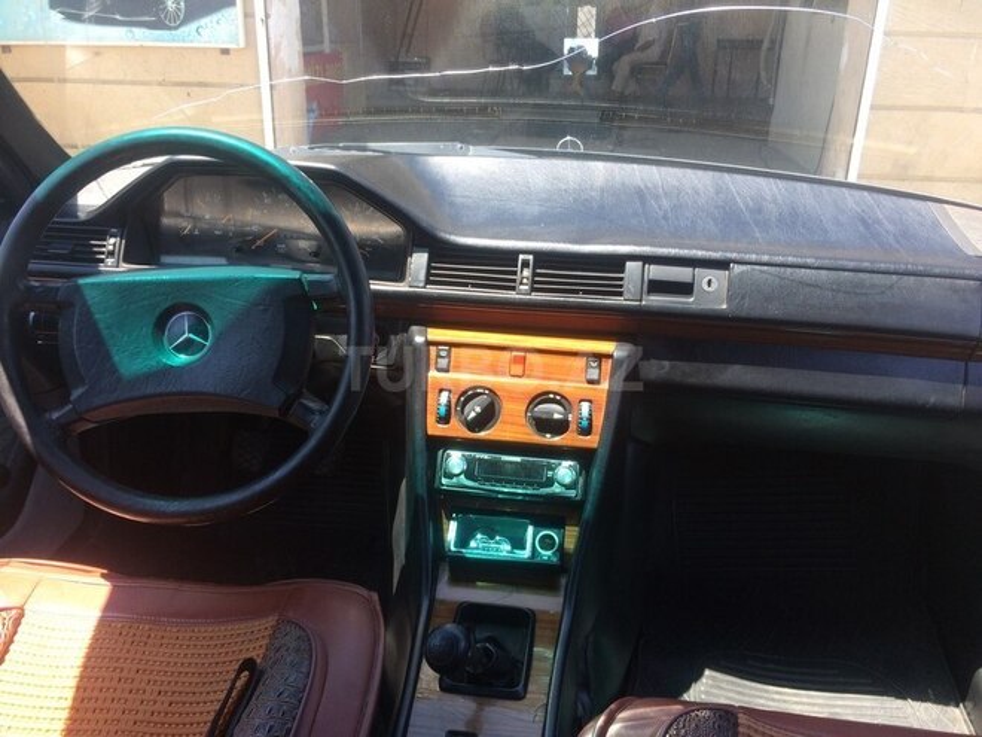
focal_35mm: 29
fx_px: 823
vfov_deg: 48.2
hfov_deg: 61.7
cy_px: 368
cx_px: 491
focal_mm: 4.15
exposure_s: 1/213
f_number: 2.2
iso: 32
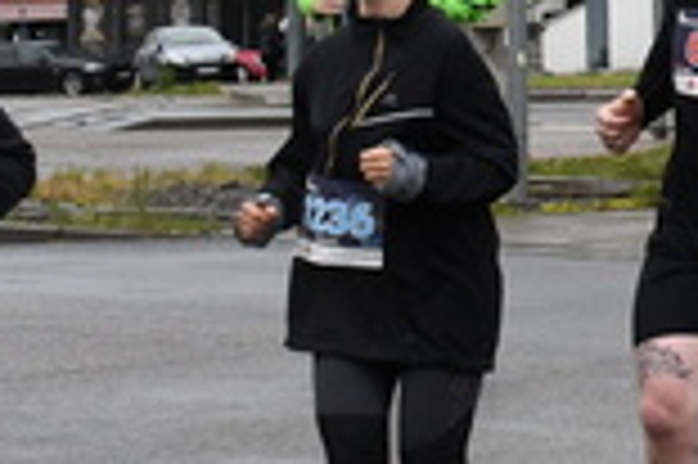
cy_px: -86
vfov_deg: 5.2
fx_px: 5133
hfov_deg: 7.6
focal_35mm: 265
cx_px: 1245
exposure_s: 1/640
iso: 1000
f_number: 13
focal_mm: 32
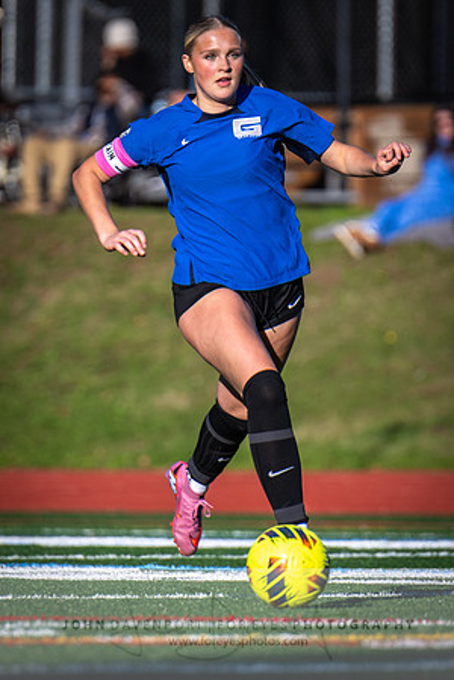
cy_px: 325
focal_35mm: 762
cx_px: 227
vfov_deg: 2.7
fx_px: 14415
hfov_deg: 1.8
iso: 220
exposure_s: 1/1000
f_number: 5.6
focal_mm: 400
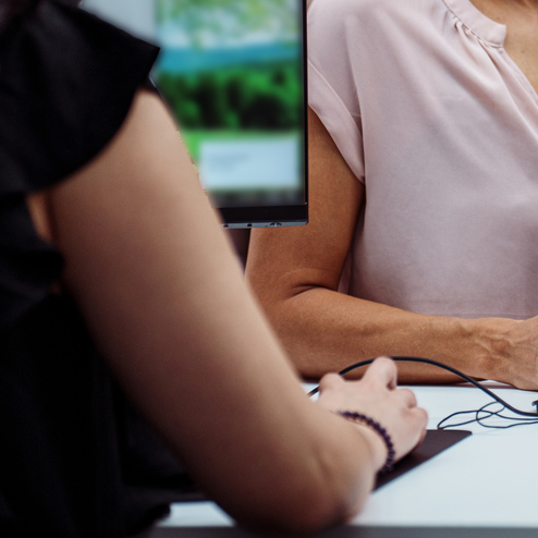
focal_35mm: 283
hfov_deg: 6.1
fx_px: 4976
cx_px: 707
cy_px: 3
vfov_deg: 6.2
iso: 400
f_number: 2.8
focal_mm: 107
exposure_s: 1/250
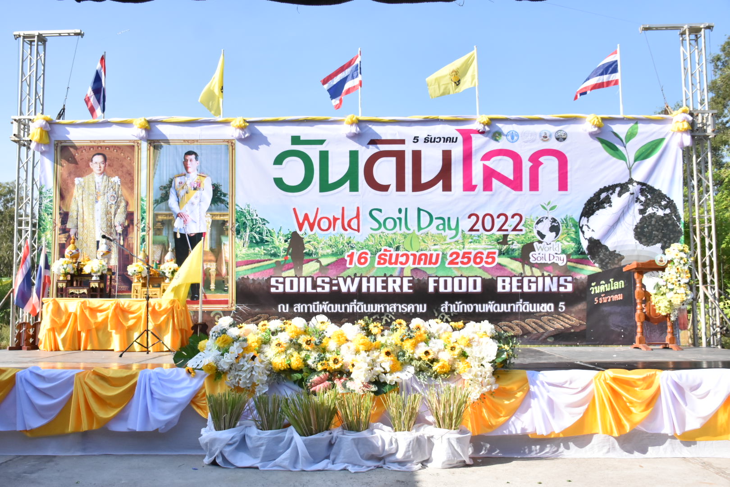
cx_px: 365
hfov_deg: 55.1
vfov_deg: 38.4
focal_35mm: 34
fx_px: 700
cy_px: 244
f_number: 5
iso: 1250
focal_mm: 23
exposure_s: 1/4000
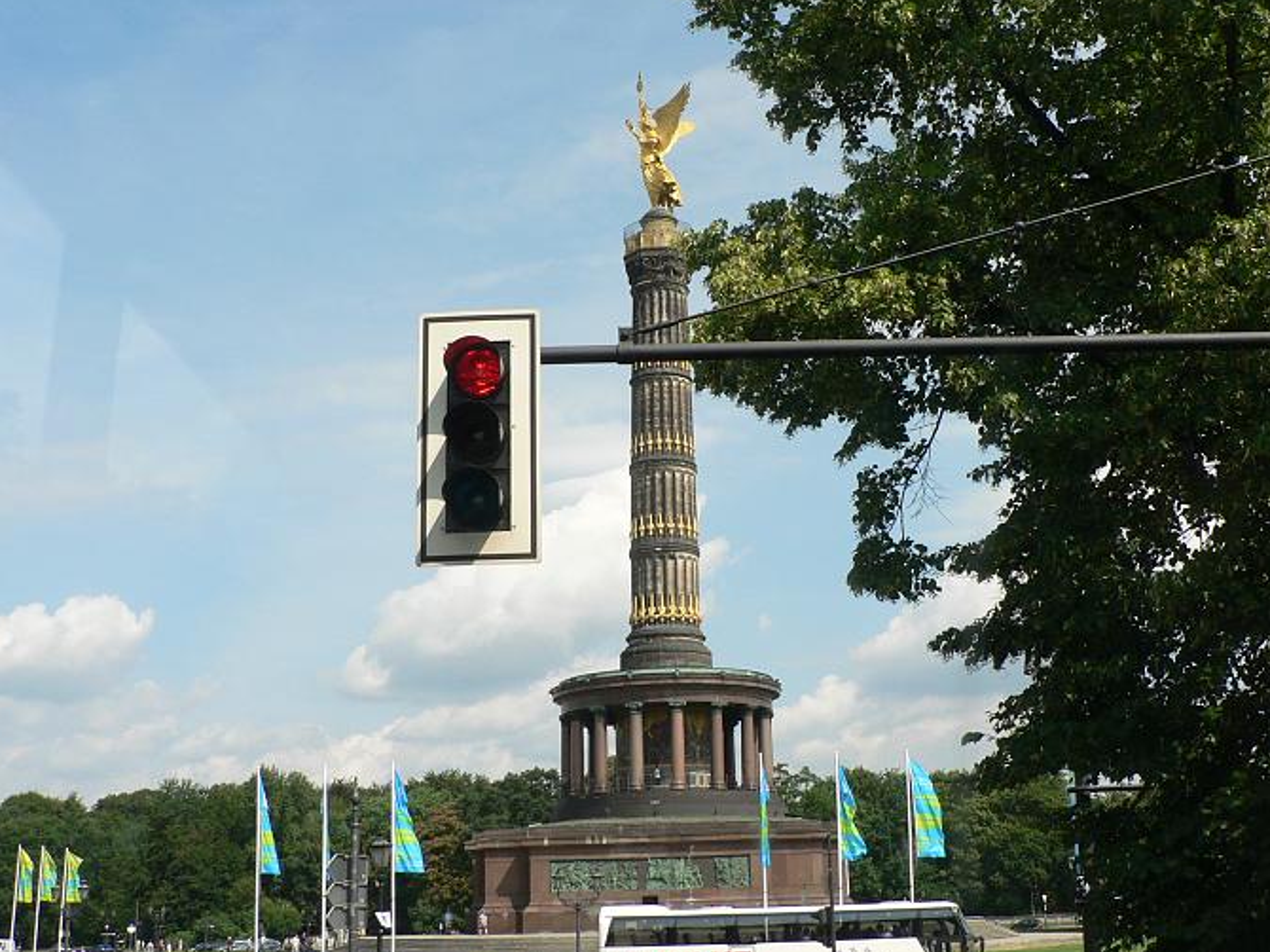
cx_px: 741
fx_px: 1577
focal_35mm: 43
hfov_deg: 43.7
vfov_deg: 33.5
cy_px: 427
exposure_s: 1/400
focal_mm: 6
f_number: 5.6
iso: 80
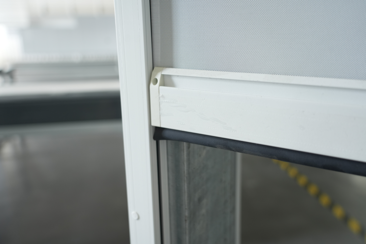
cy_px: 122
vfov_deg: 37.9
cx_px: 183
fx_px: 356
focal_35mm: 35
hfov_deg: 54.4
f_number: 4
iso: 800
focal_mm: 35
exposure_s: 1/60
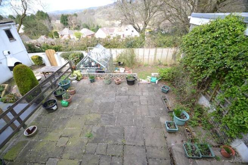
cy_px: 82
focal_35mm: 15
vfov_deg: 77.3
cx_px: 124
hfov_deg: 100.4
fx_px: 103
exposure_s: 1/125
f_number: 5.6
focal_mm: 10
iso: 400
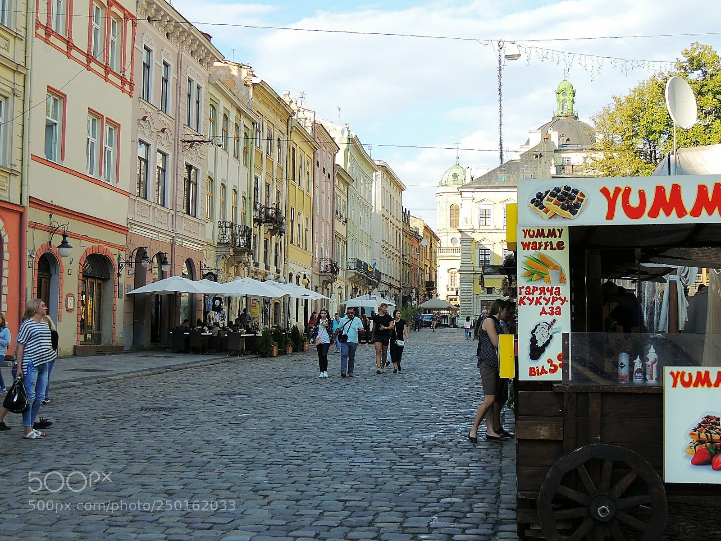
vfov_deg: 29.1
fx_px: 1041
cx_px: 360
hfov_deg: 38.2
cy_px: 270
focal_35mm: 50
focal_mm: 8.9
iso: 100
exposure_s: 1/320
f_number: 3.6
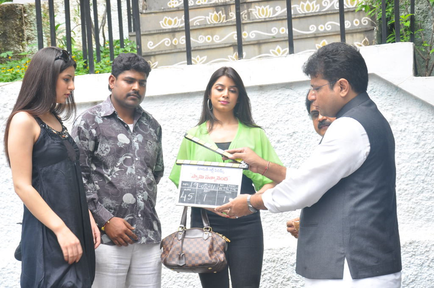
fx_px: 1120
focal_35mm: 93
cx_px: 217
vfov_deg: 14.7
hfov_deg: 21.9
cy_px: 144
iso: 250
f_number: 8
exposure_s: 1/125
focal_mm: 62
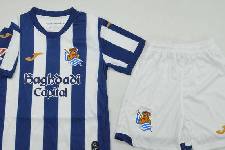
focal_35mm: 46
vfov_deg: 29.1
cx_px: 118
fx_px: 287
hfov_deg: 42.8
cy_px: 92
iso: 6400
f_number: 25
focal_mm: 22
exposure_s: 1/200
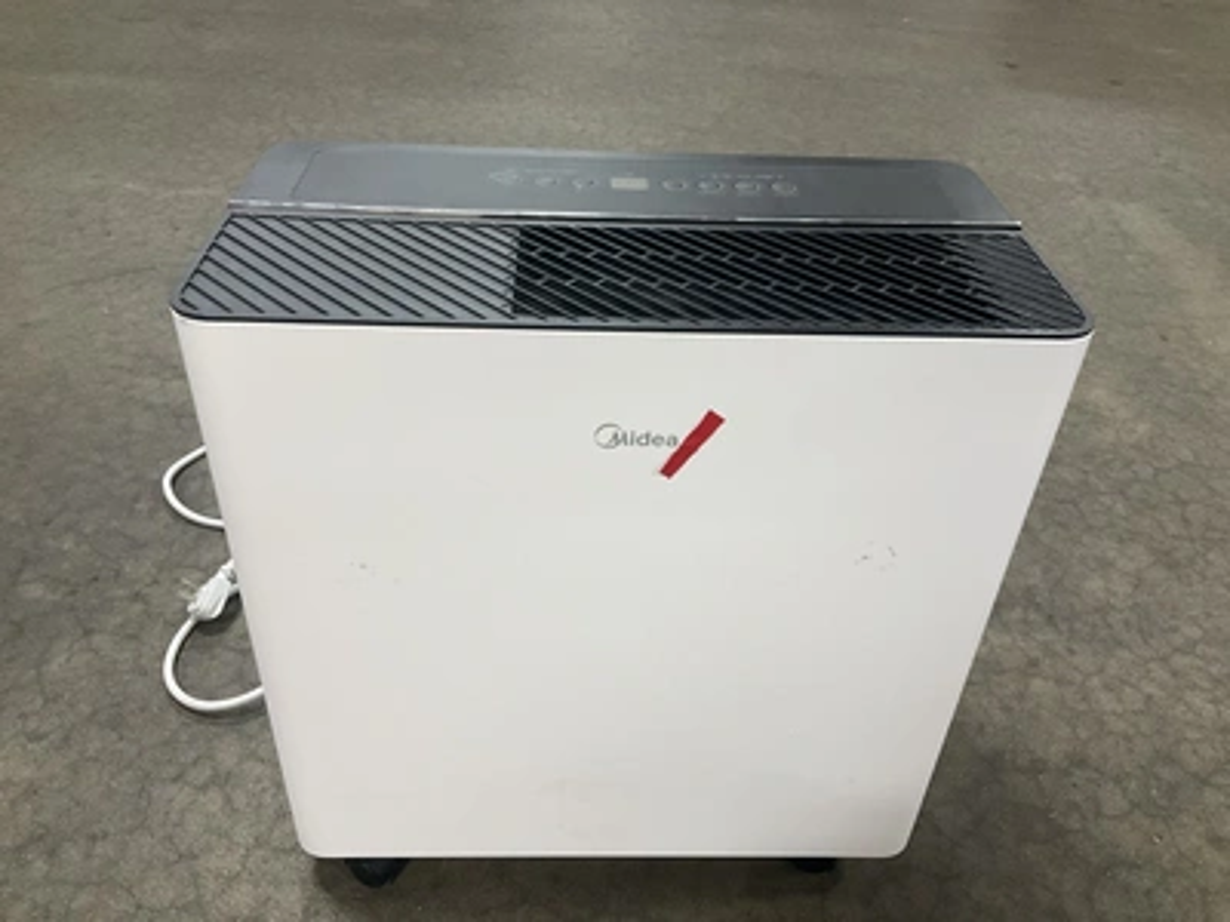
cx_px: 615
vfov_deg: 48.2
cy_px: 461
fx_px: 1030
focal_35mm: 29
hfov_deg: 61.7
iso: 200
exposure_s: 1/60
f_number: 1.8
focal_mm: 3
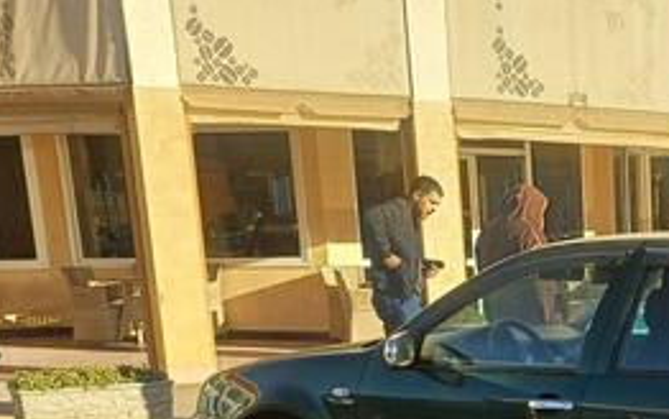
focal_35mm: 66
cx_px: 723
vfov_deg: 18.7
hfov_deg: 28.4
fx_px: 1204
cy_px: 494
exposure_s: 1/498
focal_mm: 4.65
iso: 50
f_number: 1.8
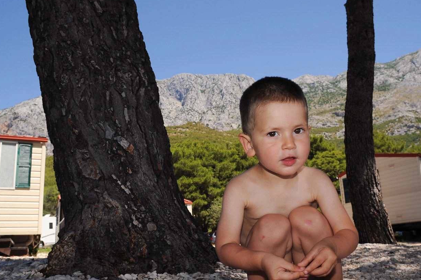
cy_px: 171
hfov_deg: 62.0
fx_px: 351
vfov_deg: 43.3
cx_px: 209
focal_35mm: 30
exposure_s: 1/320
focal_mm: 24
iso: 200
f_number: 11
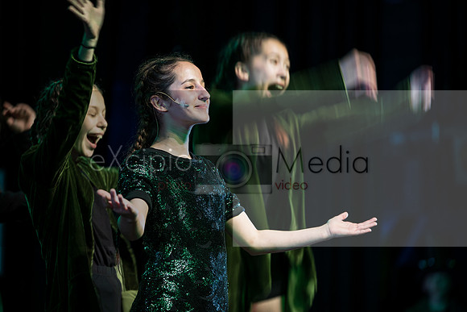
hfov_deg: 12.0
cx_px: 238
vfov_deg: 8.0
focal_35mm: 171
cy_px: 168
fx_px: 2216
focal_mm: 158
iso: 800
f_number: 2.8
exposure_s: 1/80
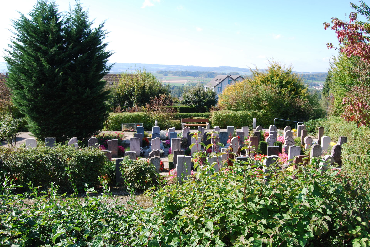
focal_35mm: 27
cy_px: 124
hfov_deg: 67.3
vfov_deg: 48.0
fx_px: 278
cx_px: 185
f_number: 5.6
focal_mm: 18
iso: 100
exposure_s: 1/125
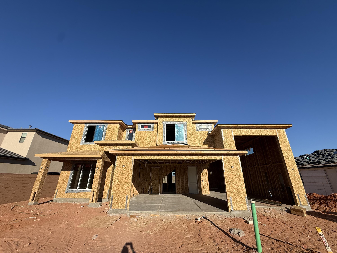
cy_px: 126
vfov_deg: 85.7
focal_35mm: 14
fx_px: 136
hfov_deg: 102.1
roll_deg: -0.2
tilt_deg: +22.3
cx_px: 168
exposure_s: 1/2841
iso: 50
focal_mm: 2.22
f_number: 2.2
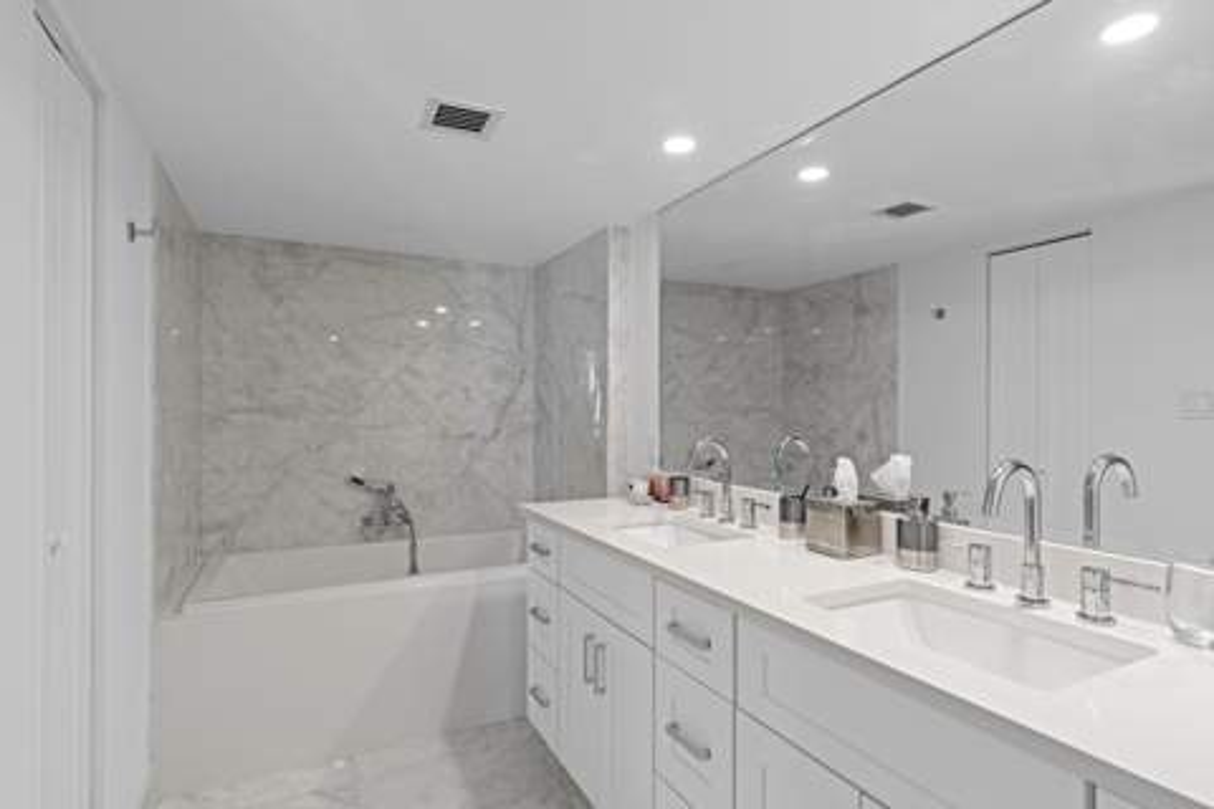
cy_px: 404
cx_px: 607
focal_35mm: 18
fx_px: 607
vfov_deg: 67.4
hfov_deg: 90.0
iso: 100
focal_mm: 18
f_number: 8
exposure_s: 1/1.25
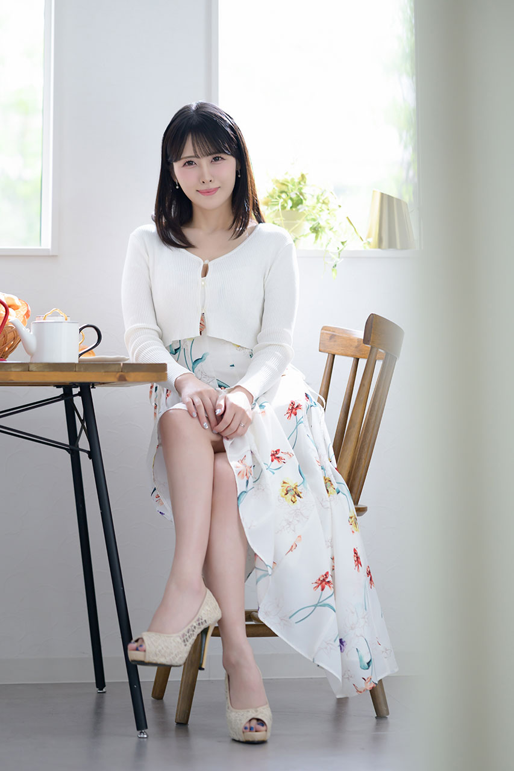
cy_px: 386
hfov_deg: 16.1
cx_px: 257
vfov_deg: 23.9
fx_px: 1821
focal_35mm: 85
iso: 640
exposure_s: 1/160
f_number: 2
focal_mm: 85
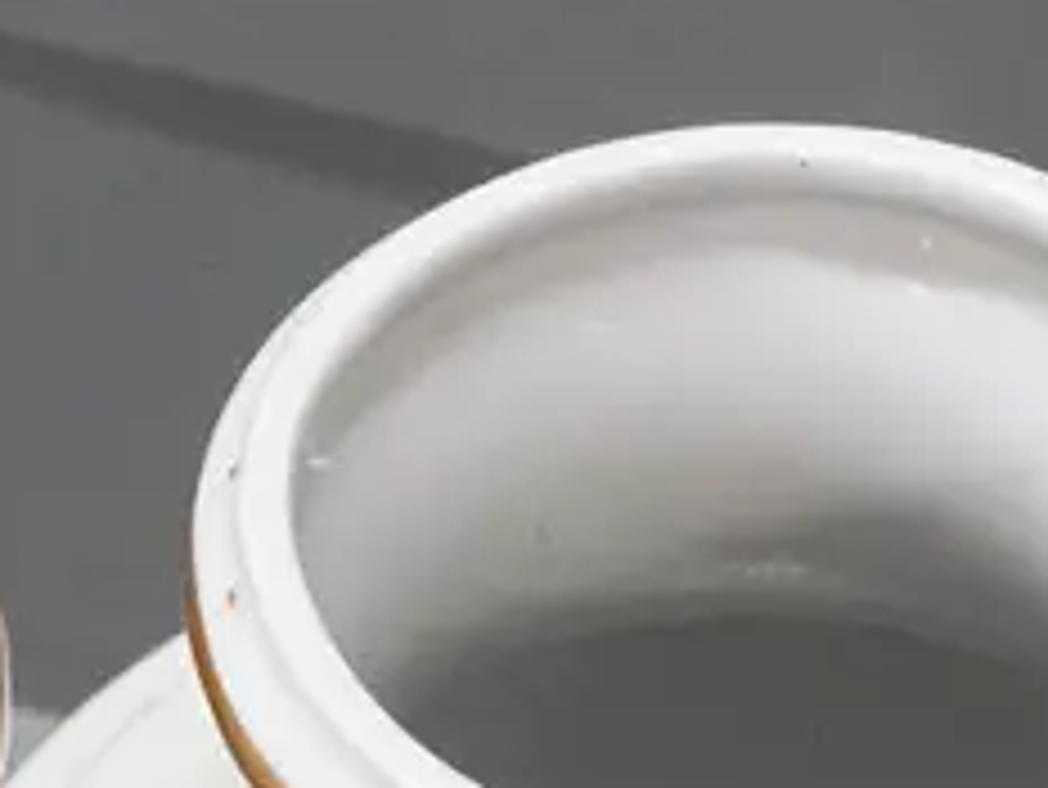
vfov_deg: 7.0
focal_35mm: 202
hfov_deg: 9.8
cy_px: 1716
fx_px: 6119
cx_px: 666
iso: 3200
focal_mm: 23
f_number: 5
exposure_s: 1/200
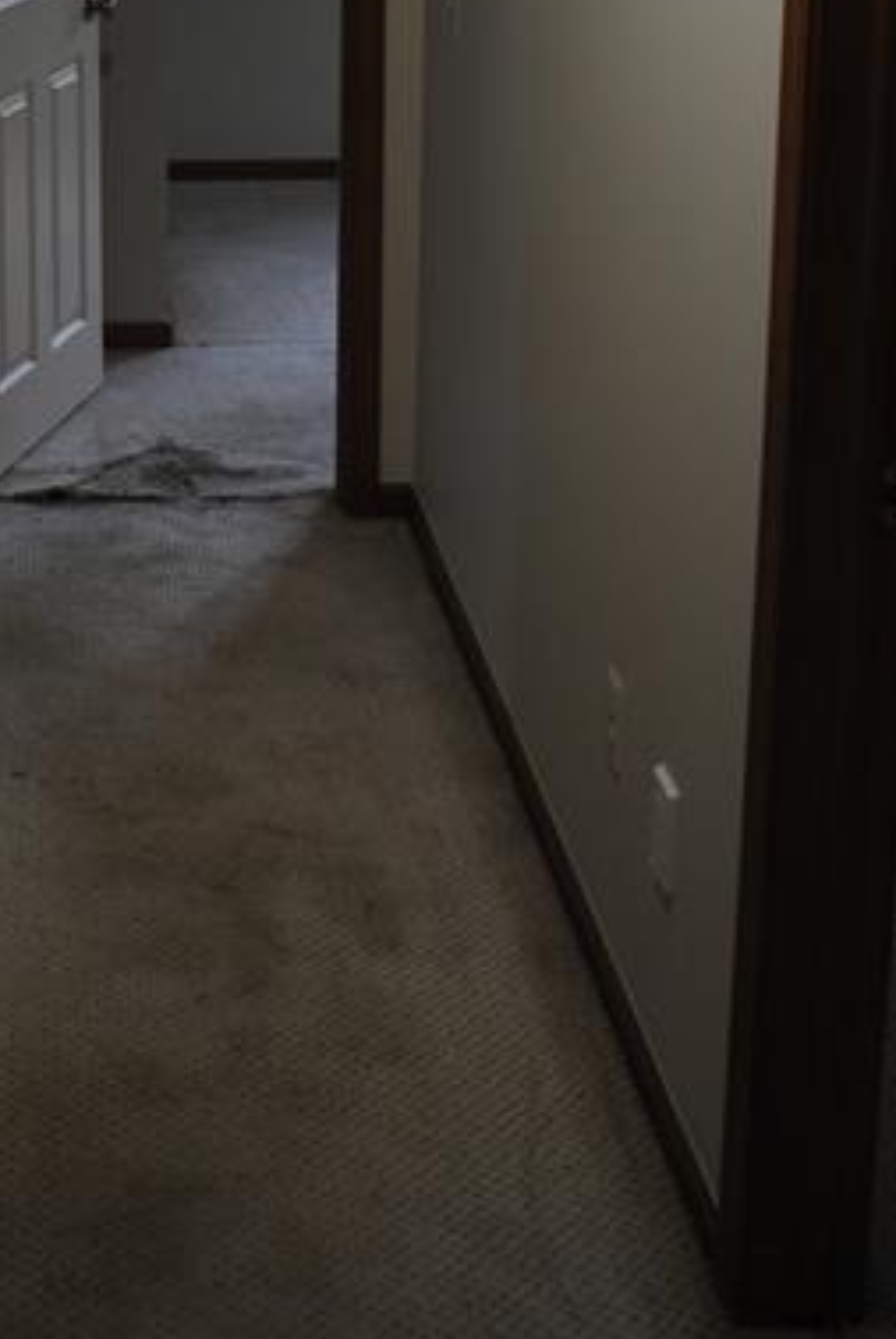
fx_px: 2271
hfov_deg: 22.1
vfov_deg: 30.9
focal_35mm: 61
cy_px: 64
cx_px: 218
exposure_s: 1/30
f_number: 3.8
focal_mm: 20
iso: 280
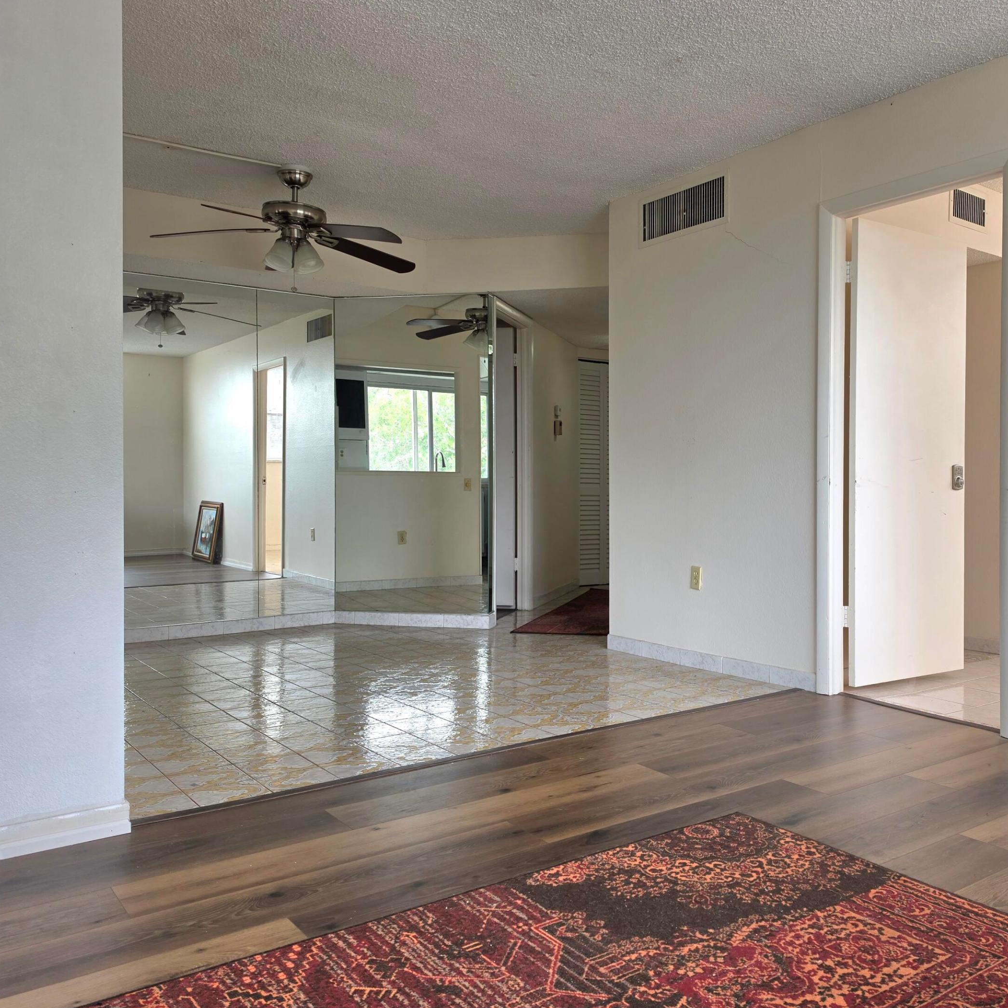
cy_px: 494
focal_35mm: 28
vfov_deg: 57.3
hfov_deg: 56.7
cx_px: 621
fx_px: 922
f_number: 1.4
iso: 50
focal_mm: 6.5
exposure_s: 1/182
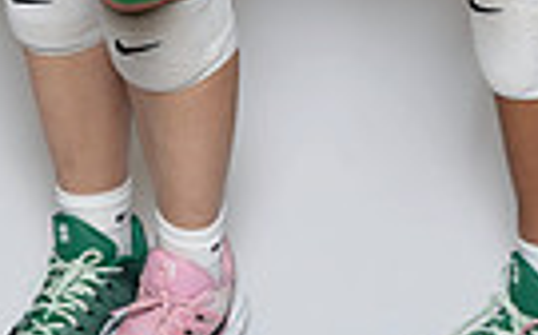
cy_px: -522
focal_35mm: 146
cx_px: 295
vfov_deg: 8.1
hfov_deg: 14.3
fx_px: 2138
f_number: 4
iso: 100
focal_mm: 43
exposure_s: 1/100
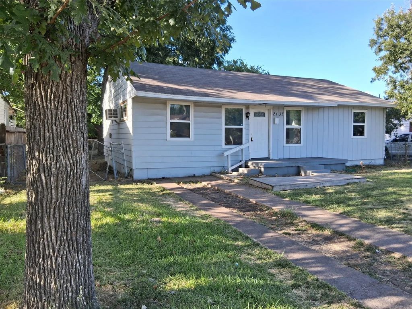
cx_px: 206
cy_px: 154
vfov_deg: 53.1
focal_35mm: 26
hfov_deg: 67.3
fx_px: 309
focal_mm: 3.98
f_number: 1.8
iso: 25
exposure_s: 1/167
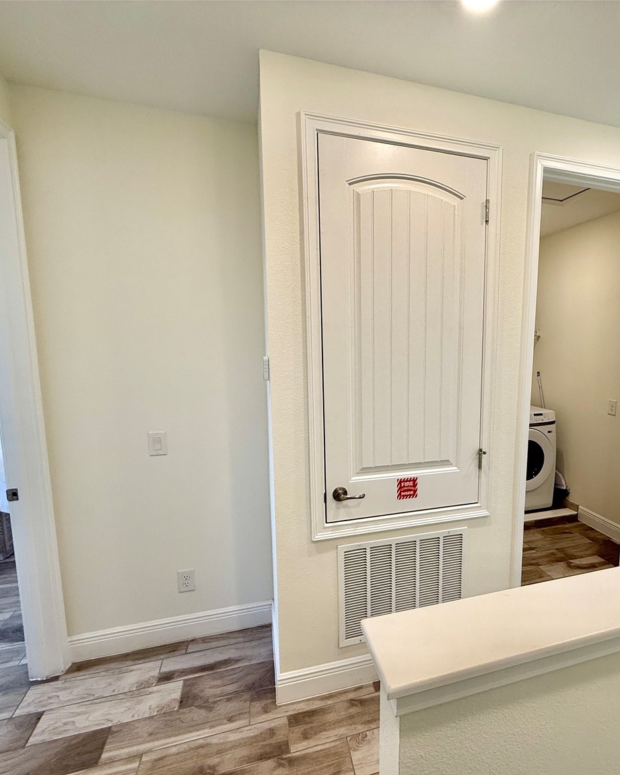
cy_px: 403
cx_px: 406
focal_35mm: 19
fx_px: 436
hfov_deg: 69.1
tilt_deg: -7.0
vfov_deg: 83.2
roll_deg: -0.5
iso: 100
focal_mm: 2.22
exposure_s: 1/120
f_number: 2.2
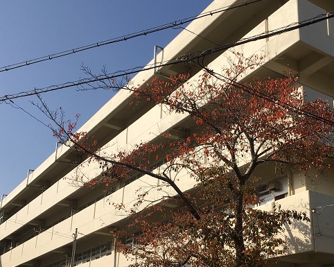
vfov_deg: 31.7
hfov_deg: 39.2
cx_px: 217
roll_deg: -0.6
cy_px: 182
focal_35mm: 47
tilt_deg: +18.4
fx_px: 464
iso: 25
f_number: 2.2
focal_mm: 4.15
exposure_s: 1/2653
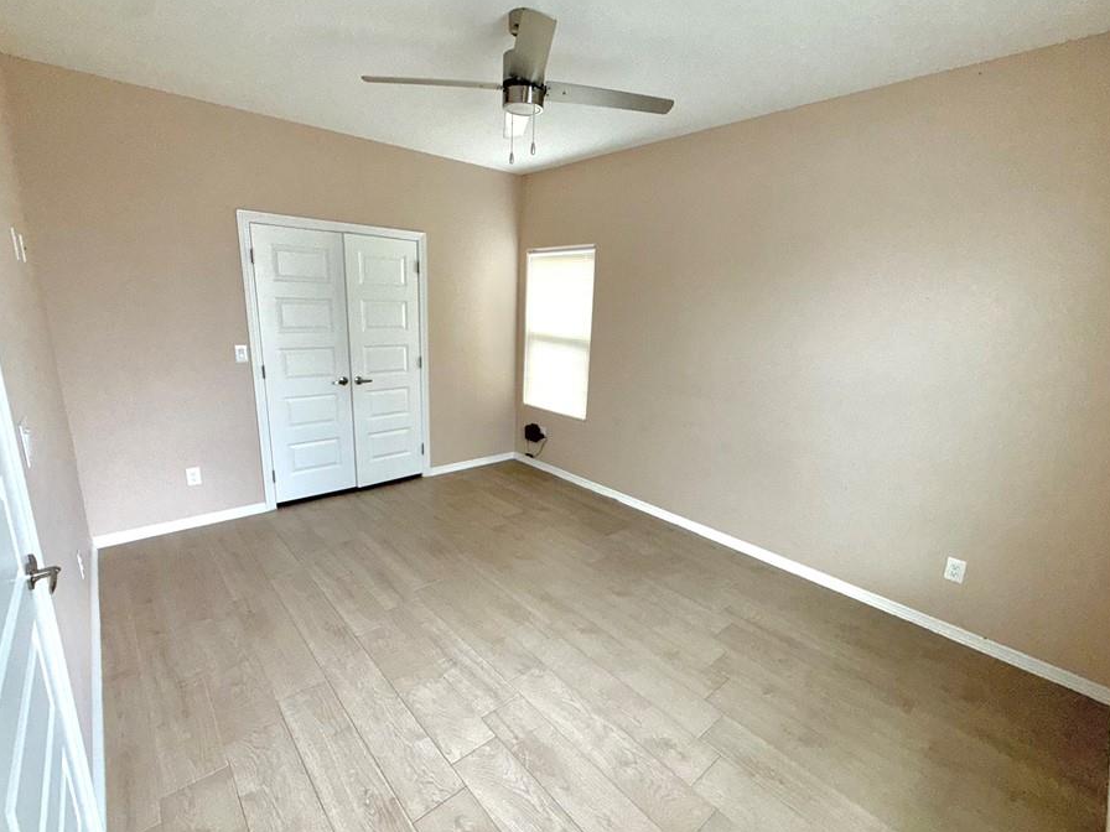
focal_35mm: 16
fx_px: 513
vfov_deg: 78.1
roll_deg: -2.3
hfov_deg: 94.5
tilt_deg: -13.0
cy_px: 421
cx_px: 553
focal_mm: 2.22
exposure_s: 1/122
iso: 64
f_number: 2.2
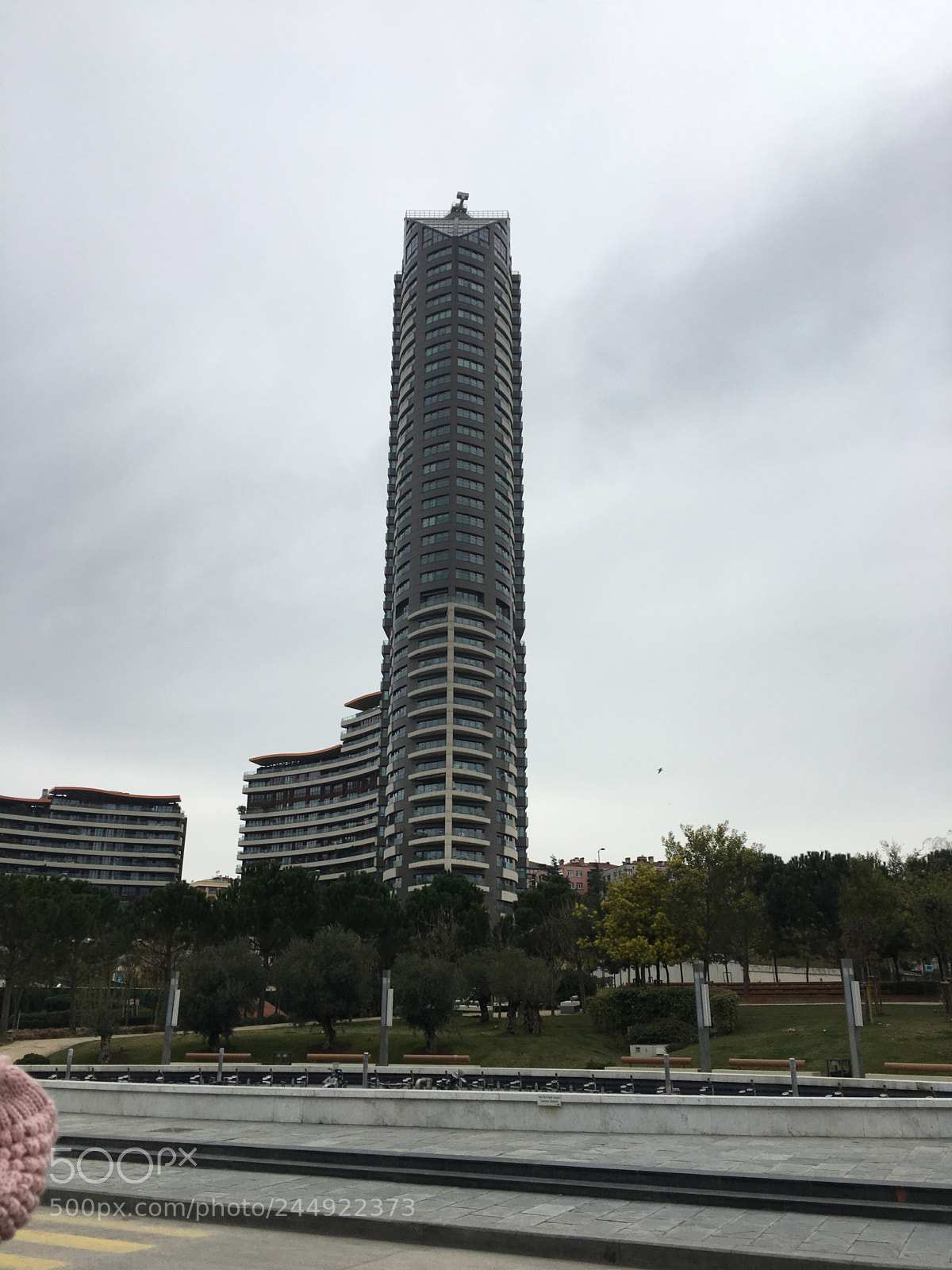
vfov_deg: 61.7
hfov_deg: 48.2
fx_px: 1063
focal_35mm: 29
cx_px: 476
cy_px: 635
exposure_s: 1/793
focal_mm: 4.15
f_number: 2.2
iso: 25
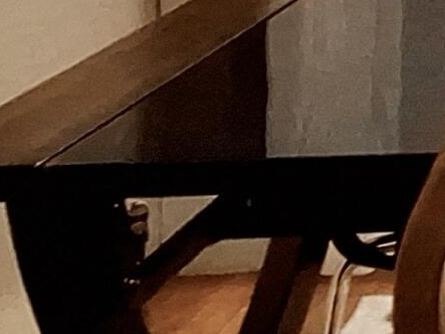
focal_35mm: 88
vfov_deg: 13.9
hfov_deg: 15.0
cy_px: -357
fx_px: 1131
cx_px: 1032
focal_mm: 1.74
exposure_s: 1/30
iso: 200
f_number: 2.2
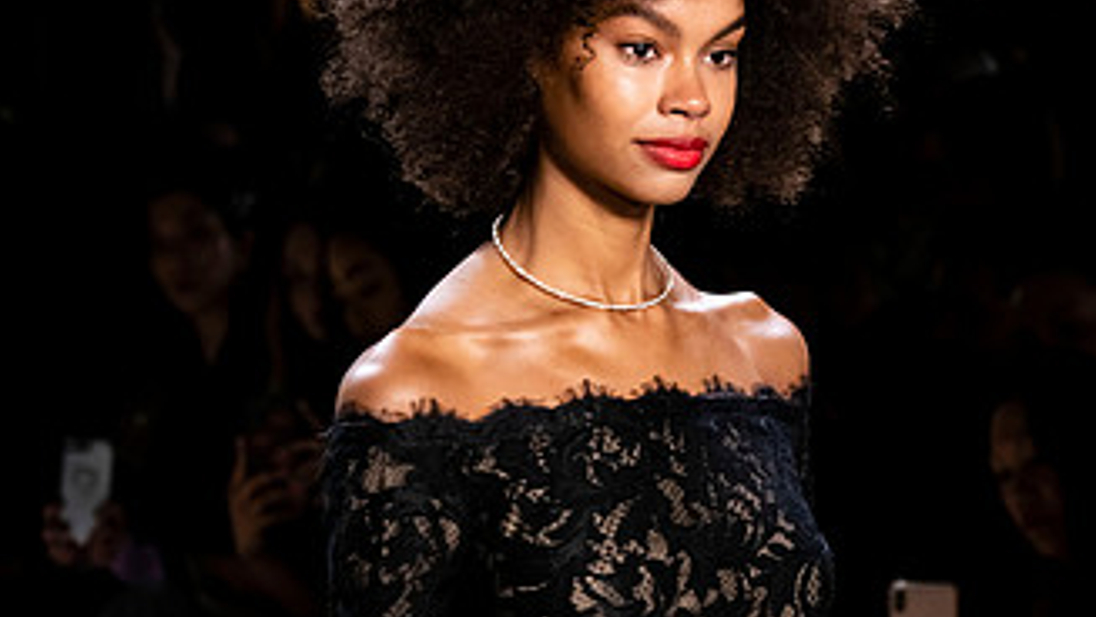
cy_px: 476
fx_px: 8719
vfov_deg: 4.0
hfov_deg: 7.2
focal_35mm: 300
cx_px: 551
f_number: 5.6
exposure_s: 1/250
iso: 1600
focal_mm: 100
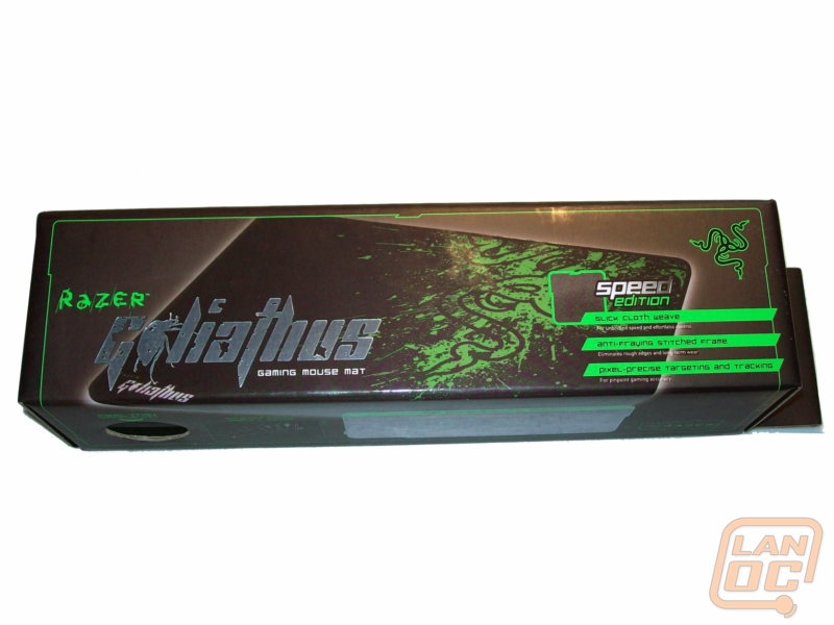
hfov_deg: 42.1
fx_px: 1084
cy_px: 312
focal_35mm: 45
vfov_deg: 32.2
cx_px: 417
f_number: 3
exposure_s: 1/73.6
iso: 80
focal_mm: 7.6
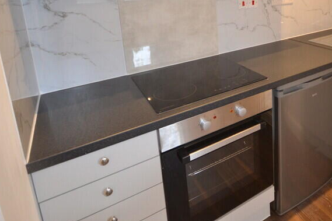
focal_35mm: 27
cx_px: 253
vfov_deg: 44.1
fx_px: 249
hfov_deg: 63.1
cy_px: 27
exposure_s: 1/60
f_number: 4
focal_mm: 10
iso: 800
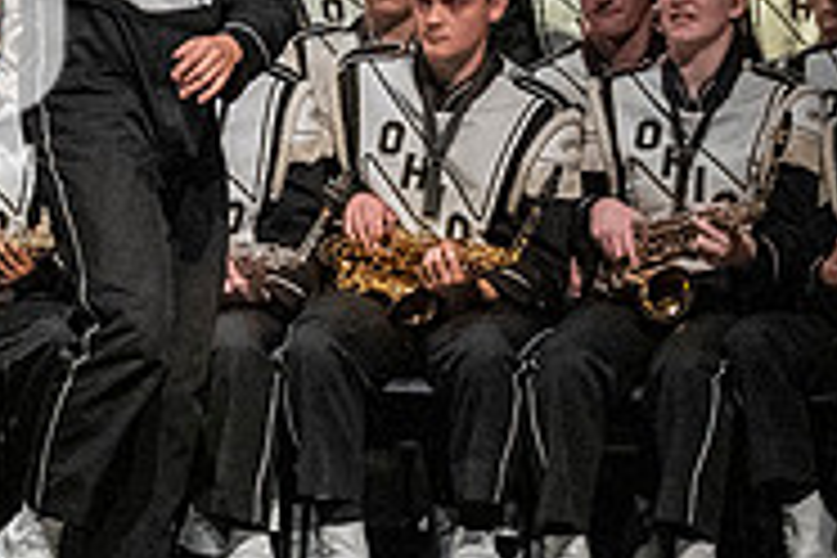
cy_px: -4
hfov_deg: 3.3
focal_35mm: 631
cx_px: -274
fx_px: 14670
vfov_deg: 2.2
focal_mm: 135
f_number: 4
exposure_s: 1/500
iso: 4000
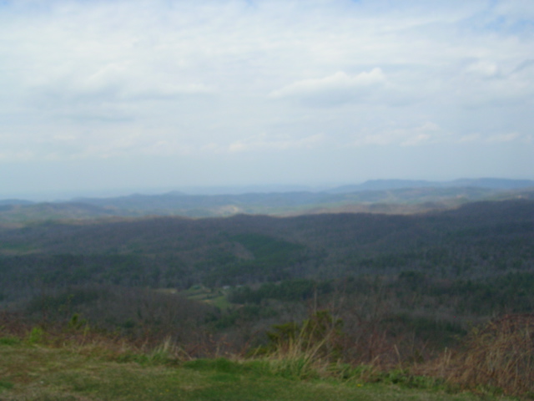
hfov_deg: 49.0
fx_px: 586
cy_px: 200
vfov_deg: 37.7
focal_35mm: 38
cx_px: 267
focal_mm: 5.8
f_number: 5.6
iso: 50
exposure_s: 1/312
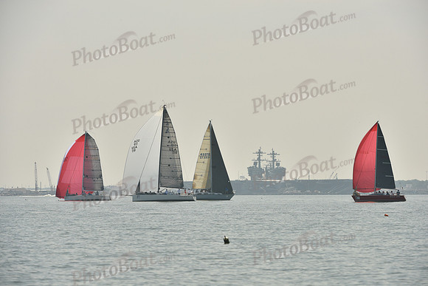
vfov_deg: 5.3
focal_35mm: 260
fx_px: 3092
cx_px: 214
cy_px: 143
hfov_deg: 7.9
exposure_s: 1/1250
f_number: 9
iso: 320
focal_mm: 260
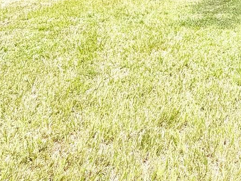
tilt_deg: +2.1
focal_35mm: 43
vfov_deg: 27.4
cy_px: -62
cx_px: 298
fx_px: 299
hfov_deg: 34.1
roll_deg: +1.0
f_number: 2.2
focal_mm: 2.22
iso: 40
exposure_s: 1/717
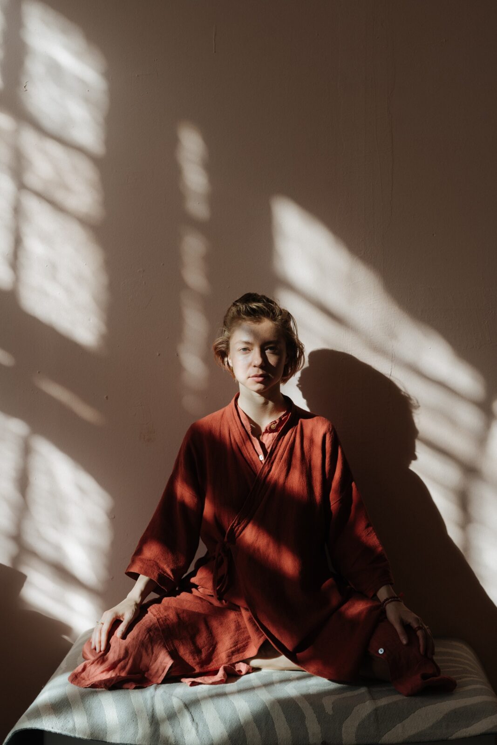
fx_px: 1035
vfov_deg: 39.6
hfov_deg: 27.0
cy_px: 372
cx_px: 248
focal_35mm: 50
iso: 100
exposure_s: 1/250
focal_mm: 50
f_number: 5
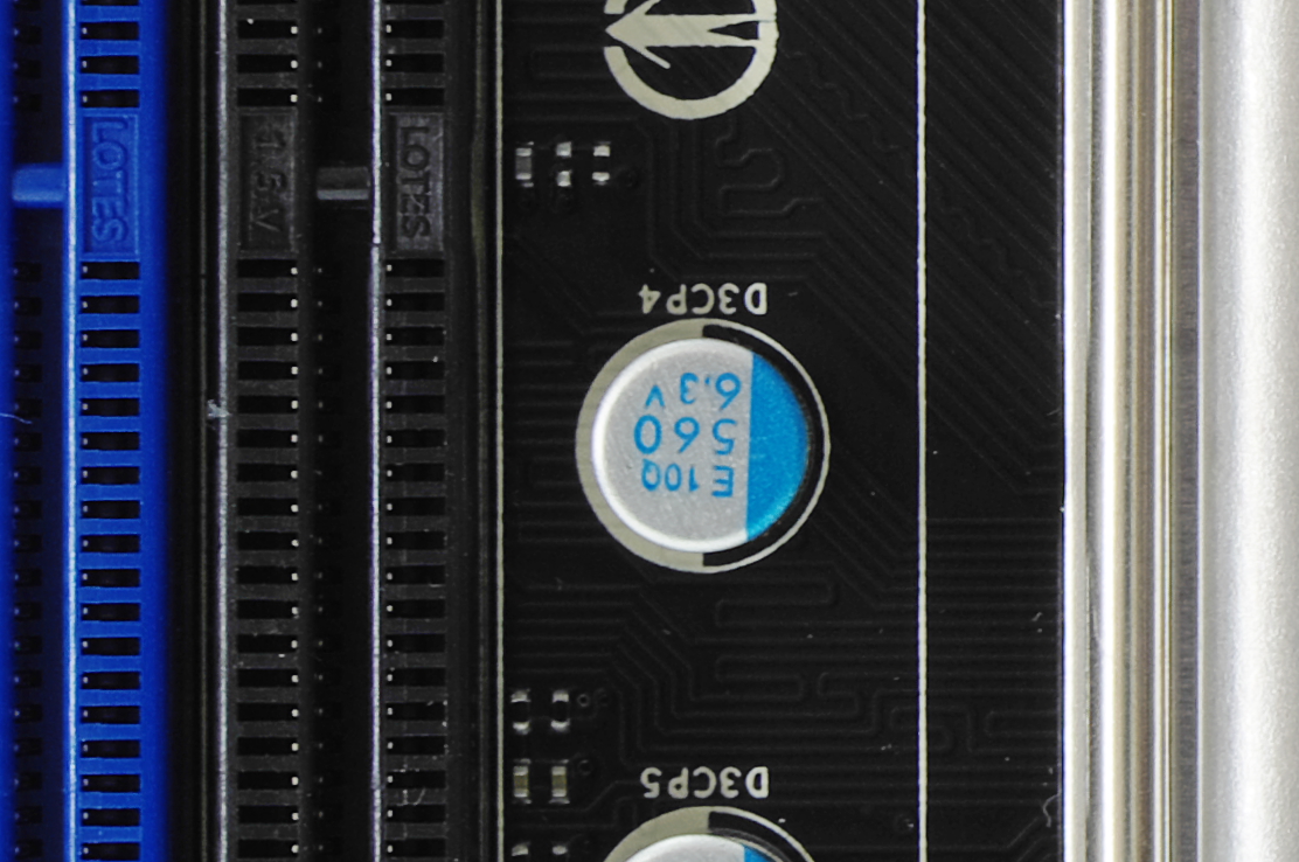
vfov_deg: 3.2
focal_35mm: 432
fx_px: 15565
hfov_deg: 4.7
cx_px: 2258
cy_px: 319
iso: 200
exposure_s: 2
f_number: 16
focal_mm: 75
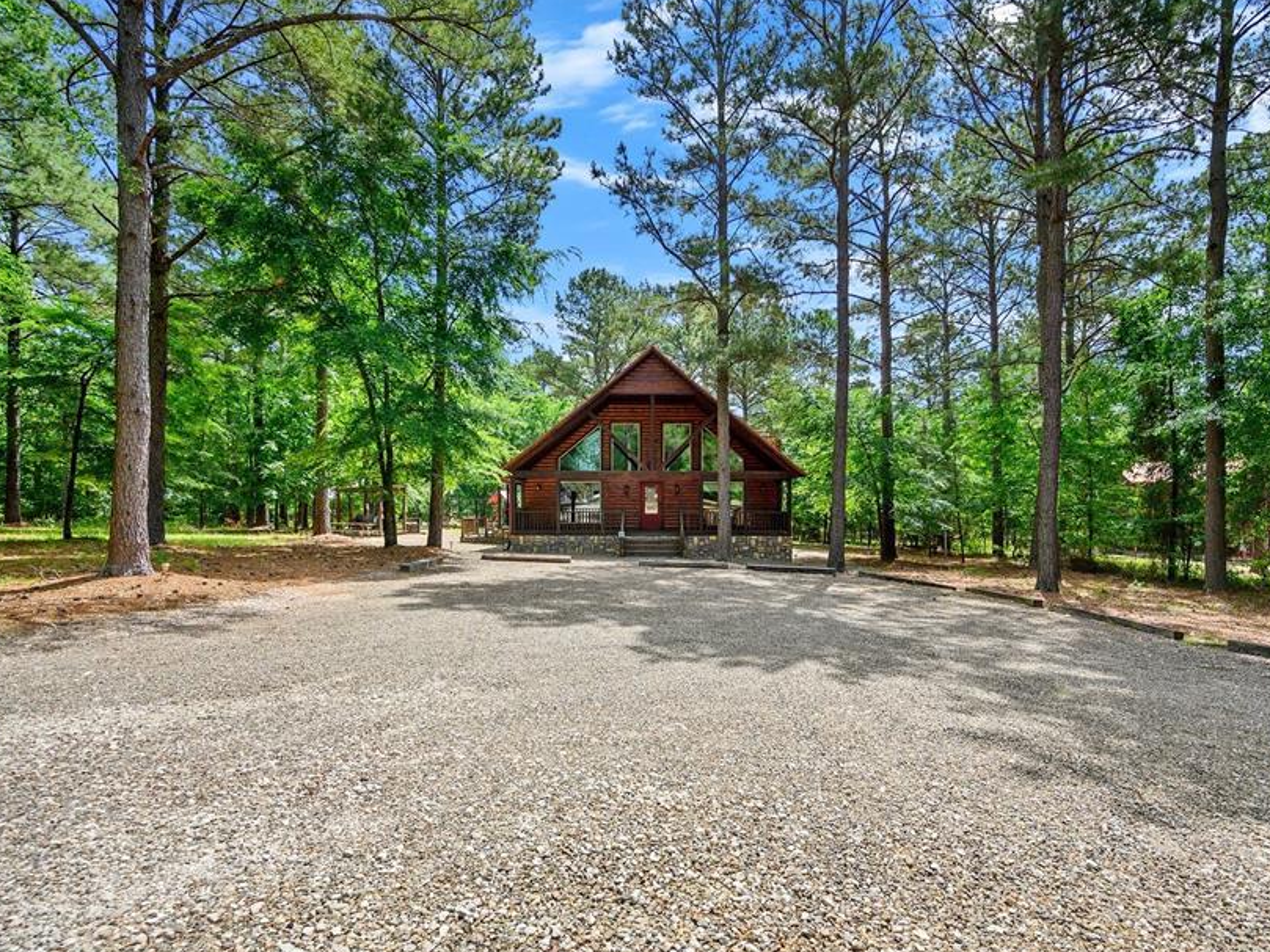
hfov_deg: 91.0
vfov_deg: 74.7
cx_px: 659
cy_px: 502
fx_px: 624
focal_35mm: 17
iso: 640
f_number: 4
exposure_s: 1/2500
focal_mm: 14
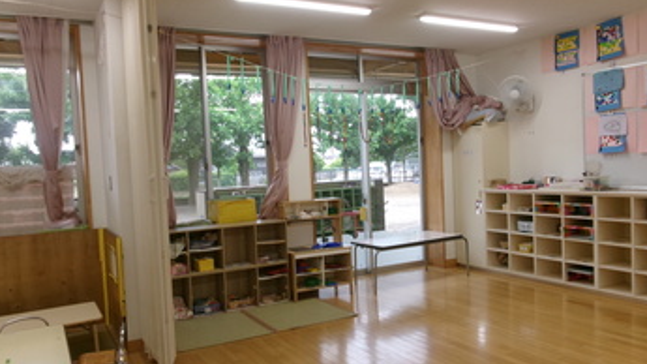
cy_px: 190
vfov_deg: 37.8
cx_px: 323
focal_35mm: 31
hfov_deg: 62.6
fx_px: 532
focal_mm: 5.1
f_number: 3.9
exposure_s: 1/34
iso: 100
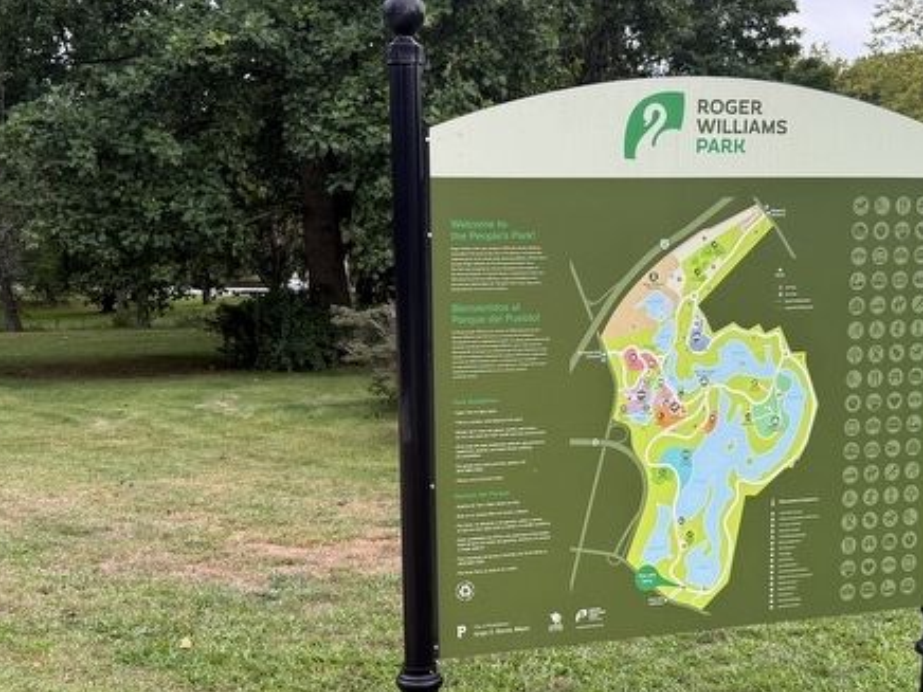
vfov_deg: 32.7
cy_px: 430
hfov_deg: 42.9
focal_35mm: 44
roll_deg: +1.3
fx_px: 1173
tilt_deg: -2.8
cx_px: 440
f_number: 1.78
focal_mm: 6.76
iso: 100
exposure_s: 1/551
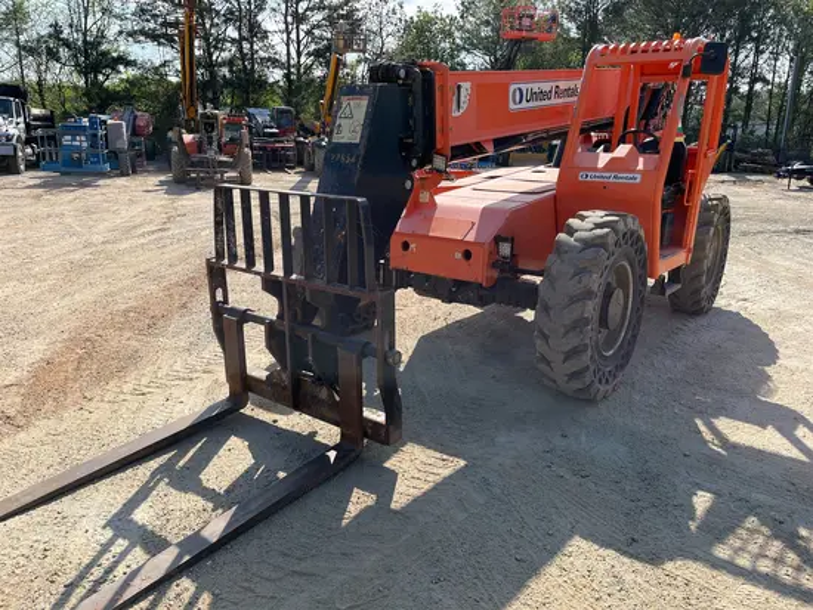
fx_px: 611
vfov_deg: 53.1
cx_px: 406
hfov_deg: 67.3
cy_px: 305
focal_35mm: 26
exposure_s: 1/1957
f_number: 1.6
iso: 50
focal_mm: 5.1
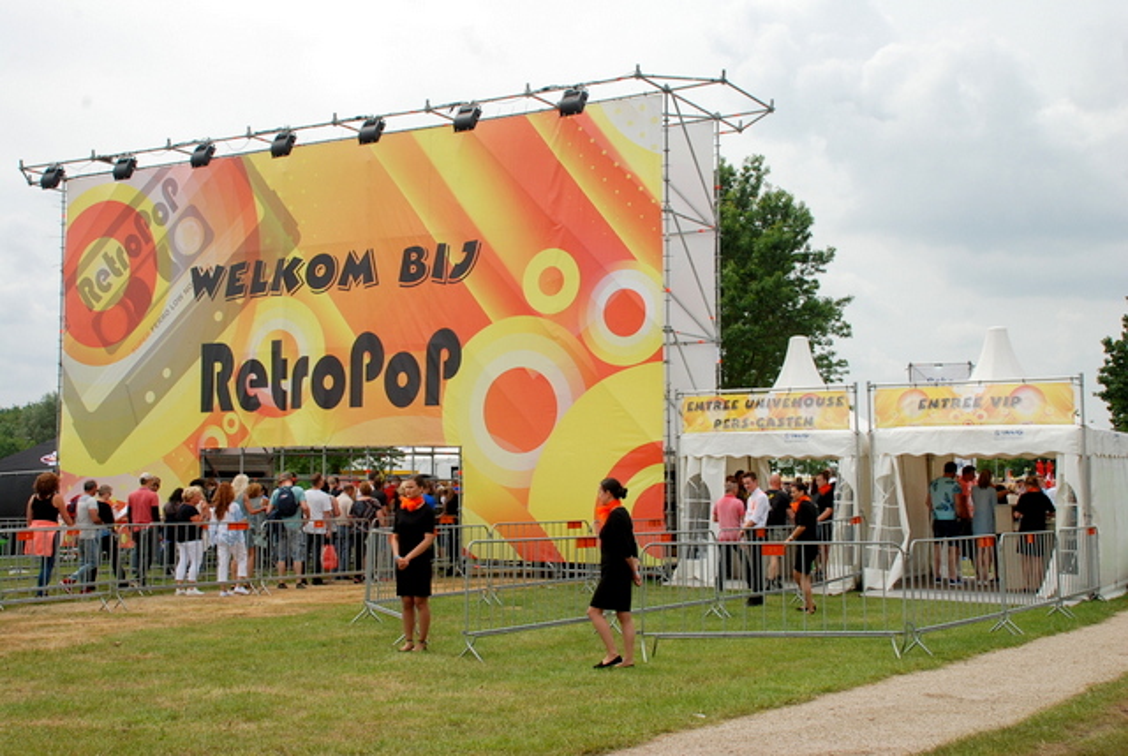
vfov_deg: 32.0
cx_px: 564
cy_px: 378
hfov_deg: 46.3
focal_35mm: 42
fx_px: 1318
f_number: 10
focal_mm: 28
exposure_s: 1/400
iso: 320
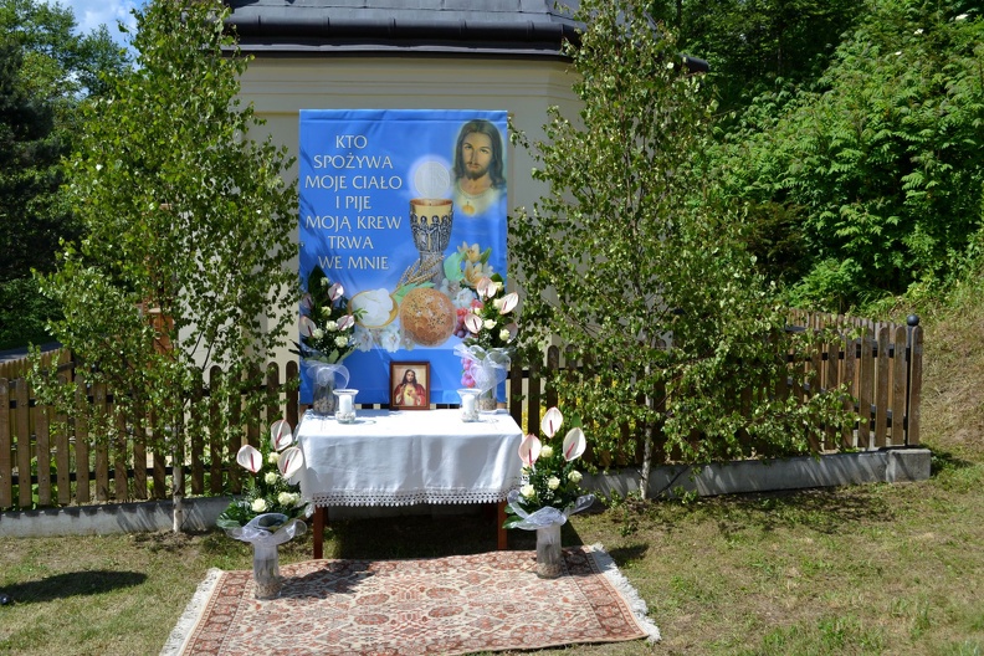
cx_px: 492
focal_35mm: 36
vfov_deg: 36.9
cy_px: 328
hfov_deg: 53.1
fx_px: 984
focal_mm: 24
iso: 100
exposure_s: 1/250
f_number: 8
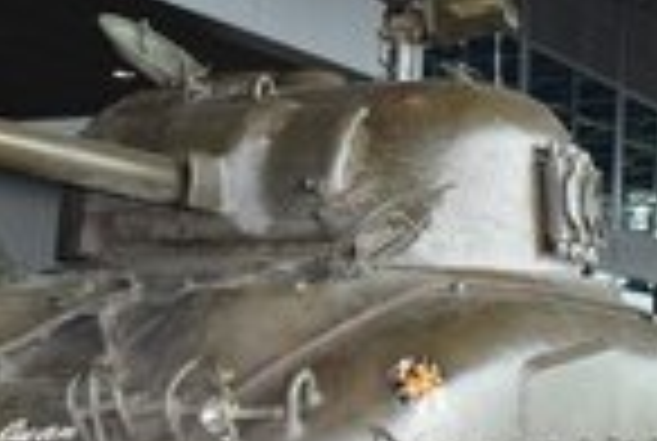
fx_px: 1726
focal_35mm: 94
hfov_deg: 21.4
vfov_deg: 14.1
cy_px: 524
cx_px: 171
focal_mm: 23
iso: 560
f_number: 5.6
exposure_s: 1/125
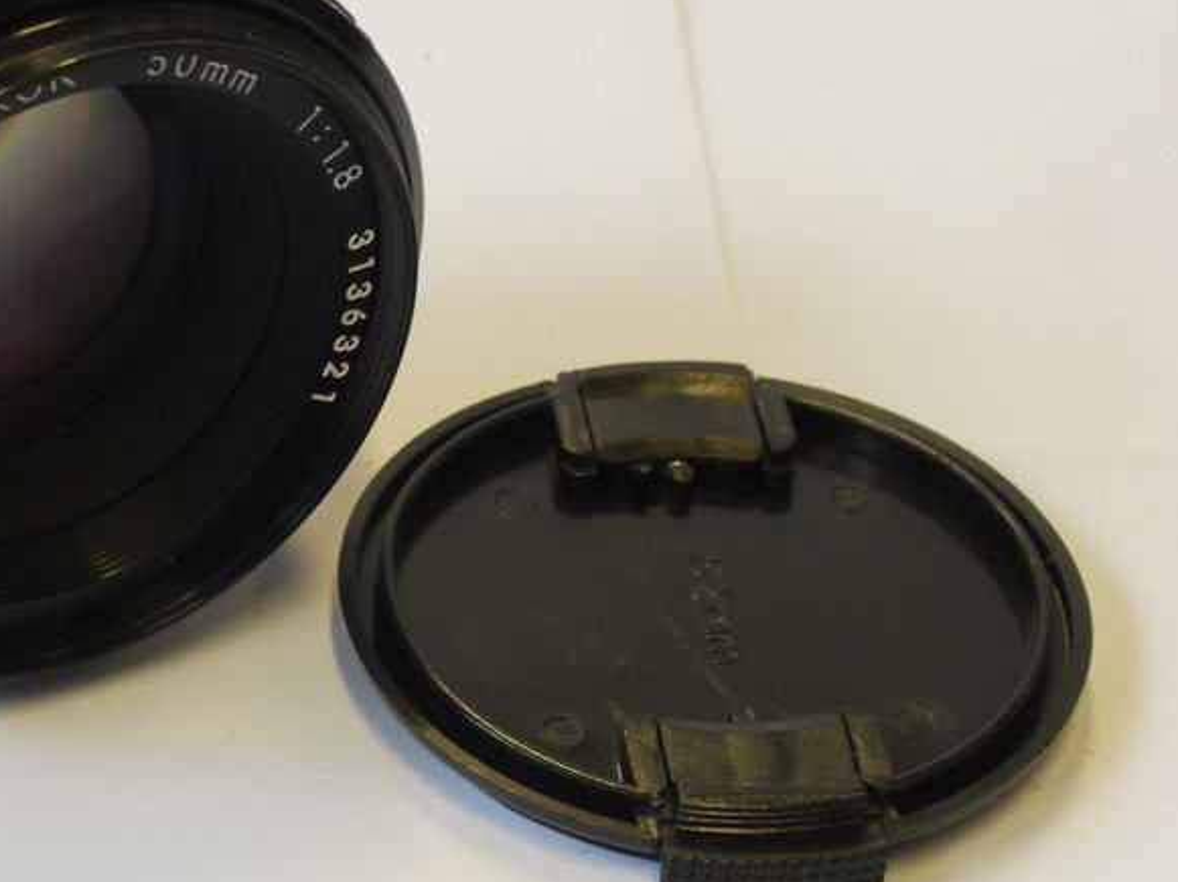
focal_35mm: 124
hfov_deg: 15.6
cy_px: 442
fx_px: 4217
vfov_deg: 11.9
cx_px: -24
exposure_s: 1/25
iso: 400
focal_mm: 30
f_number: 8
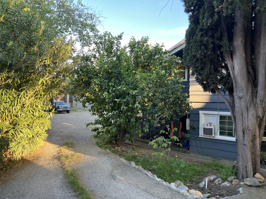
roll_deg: -1.1
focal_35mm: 26
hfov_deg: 67.3
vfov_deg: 53.1
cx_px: 133
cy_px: 100
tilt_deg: -1.6
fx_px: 200
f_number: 1.5
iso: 32
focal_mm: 5.7
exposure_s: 1/146
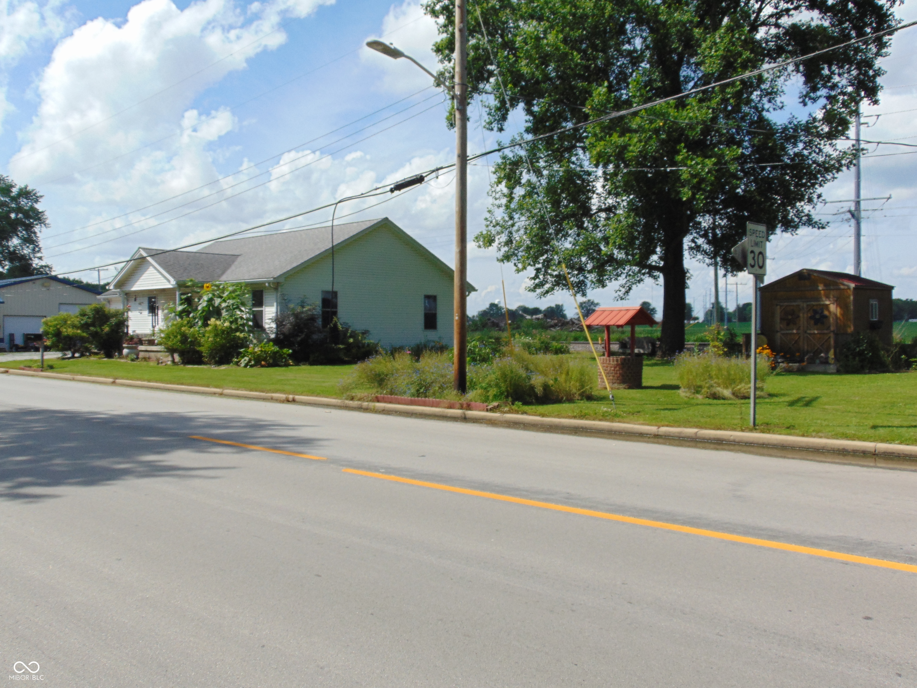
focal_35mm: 33
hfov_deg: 55.4
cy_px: 344
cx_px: 458
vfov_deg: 42.9
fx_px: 874
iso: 80
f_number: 8.2
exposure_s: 1/250
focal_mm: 5.8
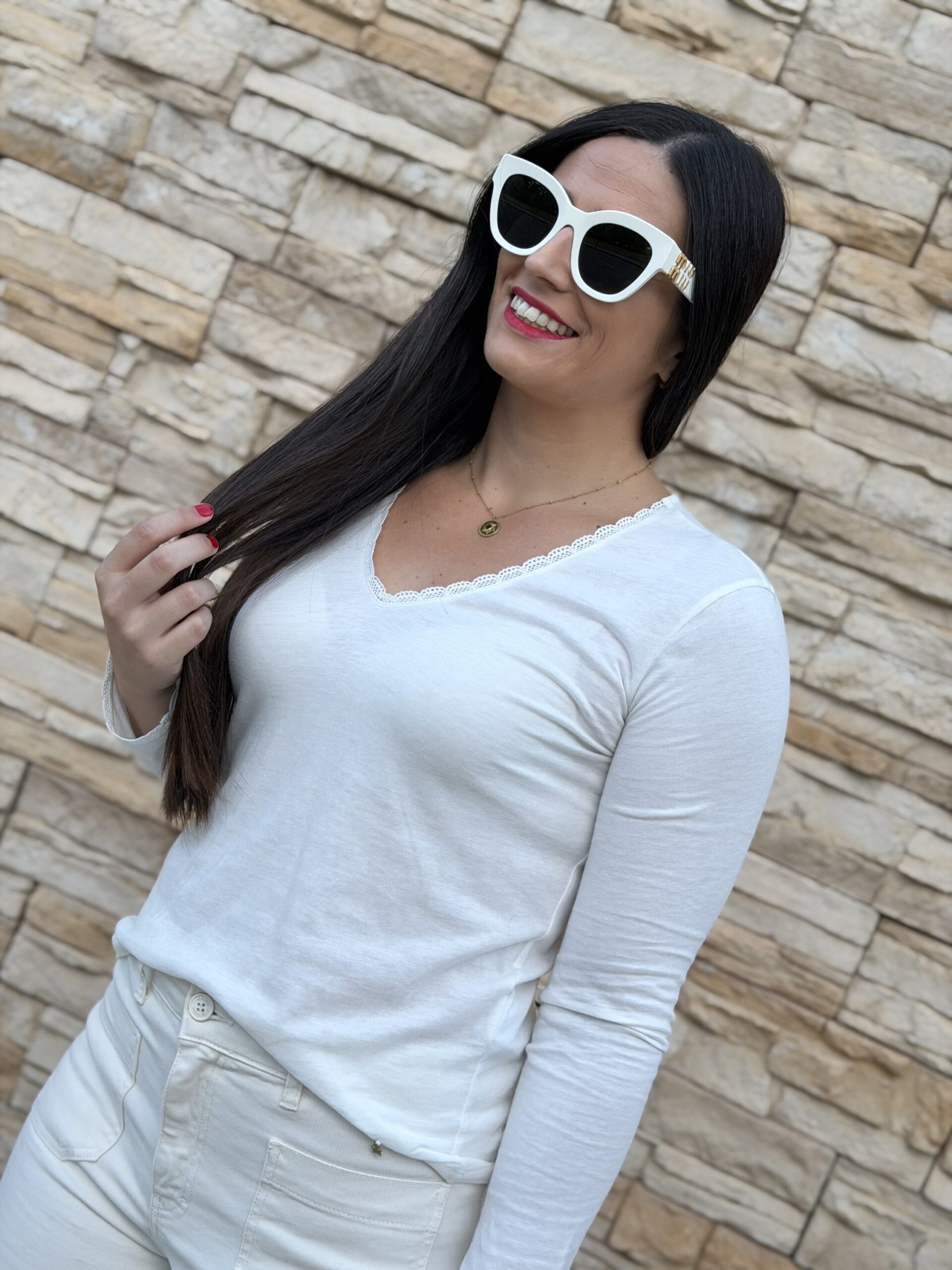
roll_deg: -24.0
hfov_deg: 30.3
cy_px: 635
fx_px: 1760
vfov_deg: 39.7
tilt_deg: -3.8
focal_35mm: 48
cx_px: 476
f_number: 1.78
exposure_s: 1/810
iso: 64
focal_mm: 6.76
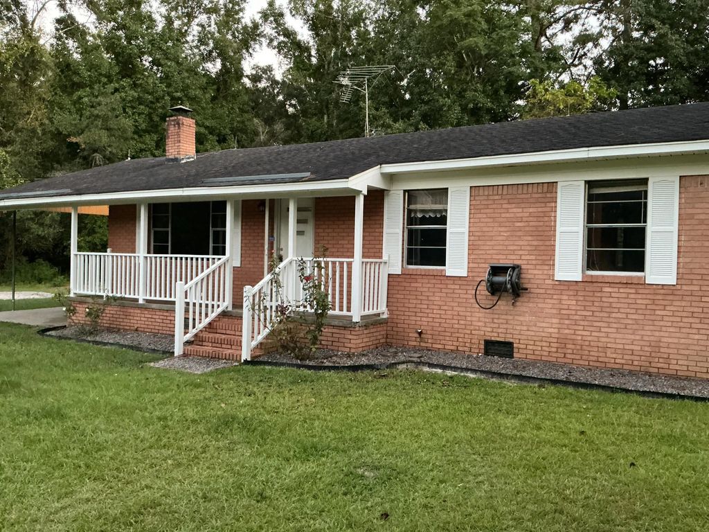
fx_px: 594
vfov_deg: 48.2
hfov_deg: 61.7
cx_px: 354
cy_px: 266
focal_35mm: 29
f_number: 1.8
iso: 320
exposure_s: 1/30
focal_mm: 3
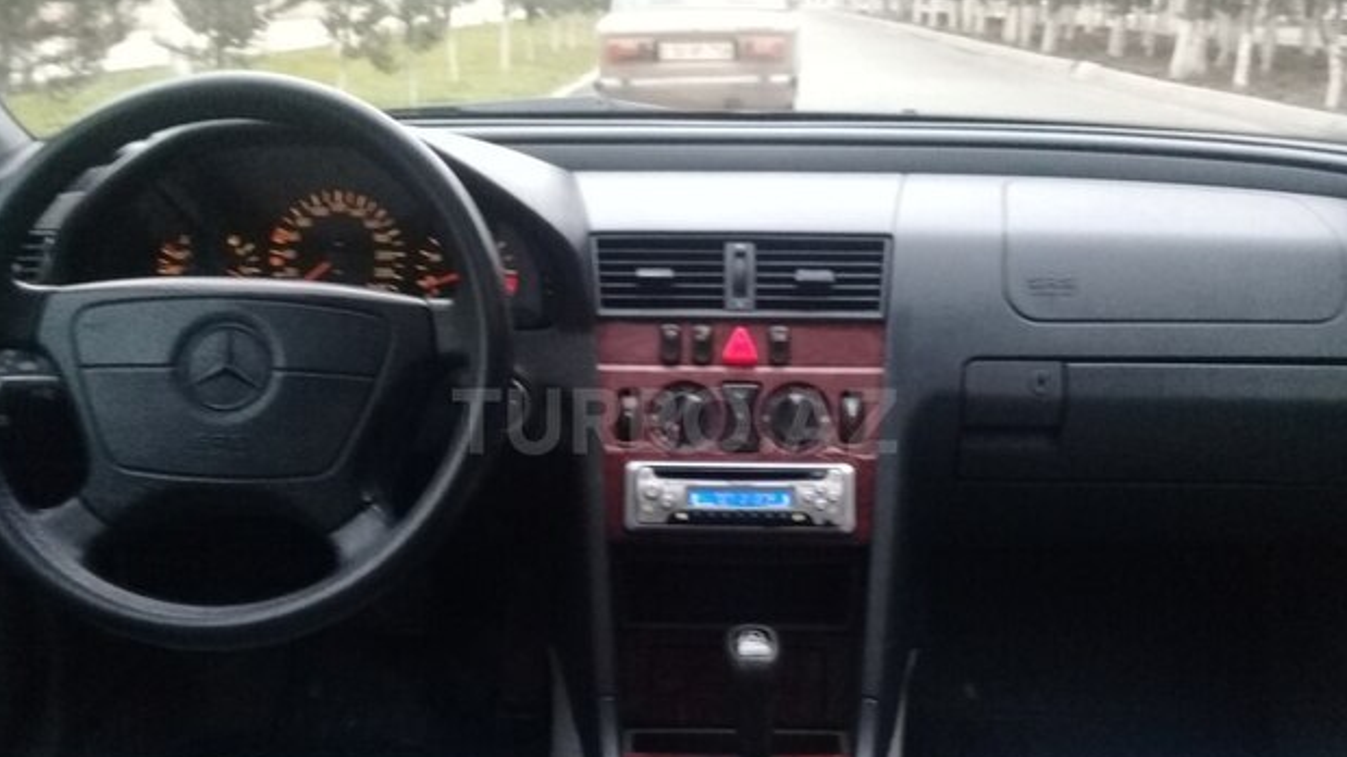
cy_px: 421
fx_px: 1286
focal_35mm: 36
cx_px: 675
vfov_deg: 32.8
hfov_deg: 55.3
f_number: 2.2
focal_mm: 3.3
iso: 320
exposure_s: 1/17
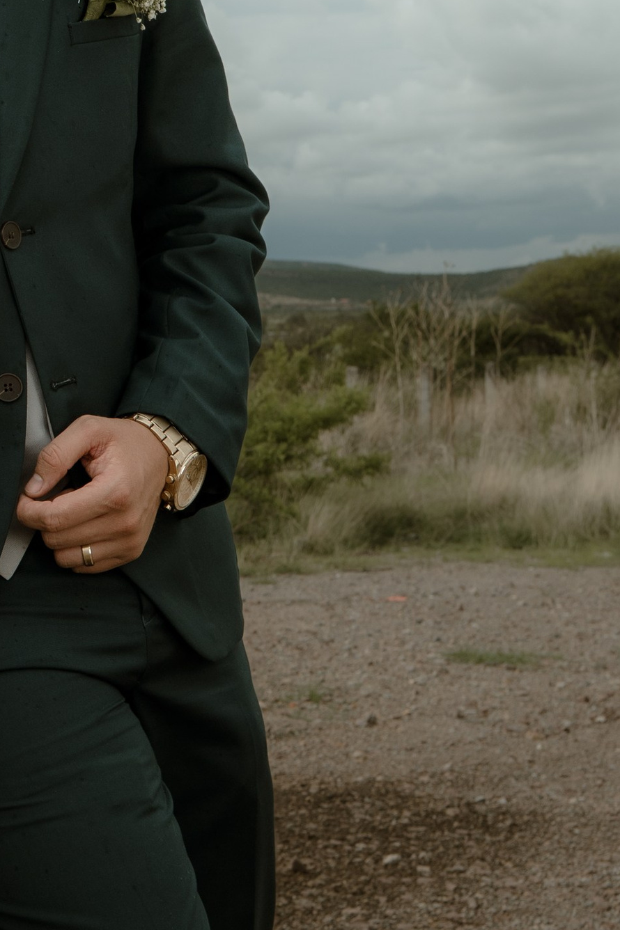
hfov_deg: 18.0
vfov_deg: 29.0
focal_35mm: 69
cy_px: 283
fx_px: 1783
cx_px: -263
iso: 100
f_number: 5
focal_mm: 16
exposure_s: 1/500
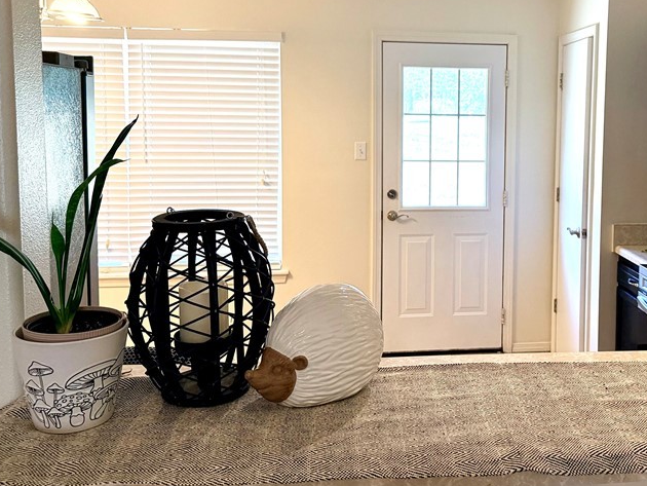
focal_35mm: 39
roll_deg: -1.8
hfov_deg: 46.6
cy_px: 170
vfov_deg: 36.5
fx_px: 729
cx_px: 461
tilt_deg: -4.7
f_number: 1.78
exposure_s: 1/209
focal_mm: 6.76
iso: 200
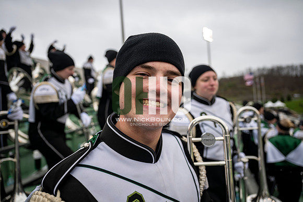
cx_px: 152
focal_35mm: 24
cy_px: 101
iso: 160
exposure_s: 1/500
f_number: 2.8
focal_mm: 24
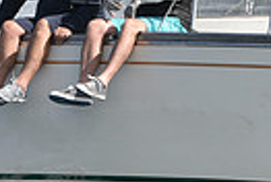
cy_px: 69
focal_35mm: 309
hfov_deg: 6.6
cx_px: 194
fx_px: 2331
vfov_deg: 4.5
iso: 320
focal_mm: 70
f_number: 8
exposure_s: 1/1000
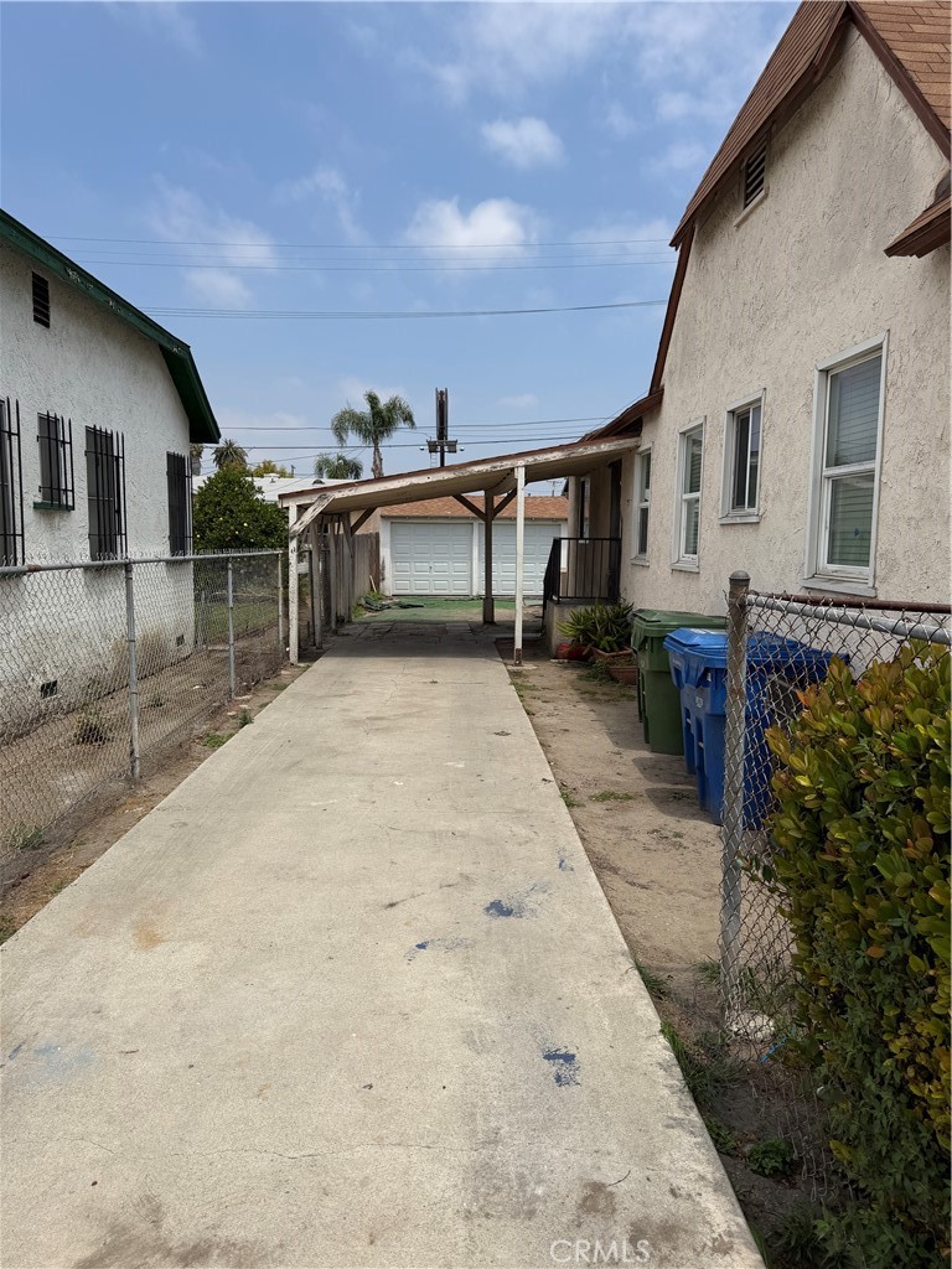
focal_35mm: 24
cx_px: 476
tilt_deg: -6.5
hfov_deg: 56.8
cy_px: 634
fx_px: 880
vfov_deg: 71.6
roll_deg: -0.5
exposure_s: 1/6711
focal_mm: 6.76
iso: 80
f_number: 1.78
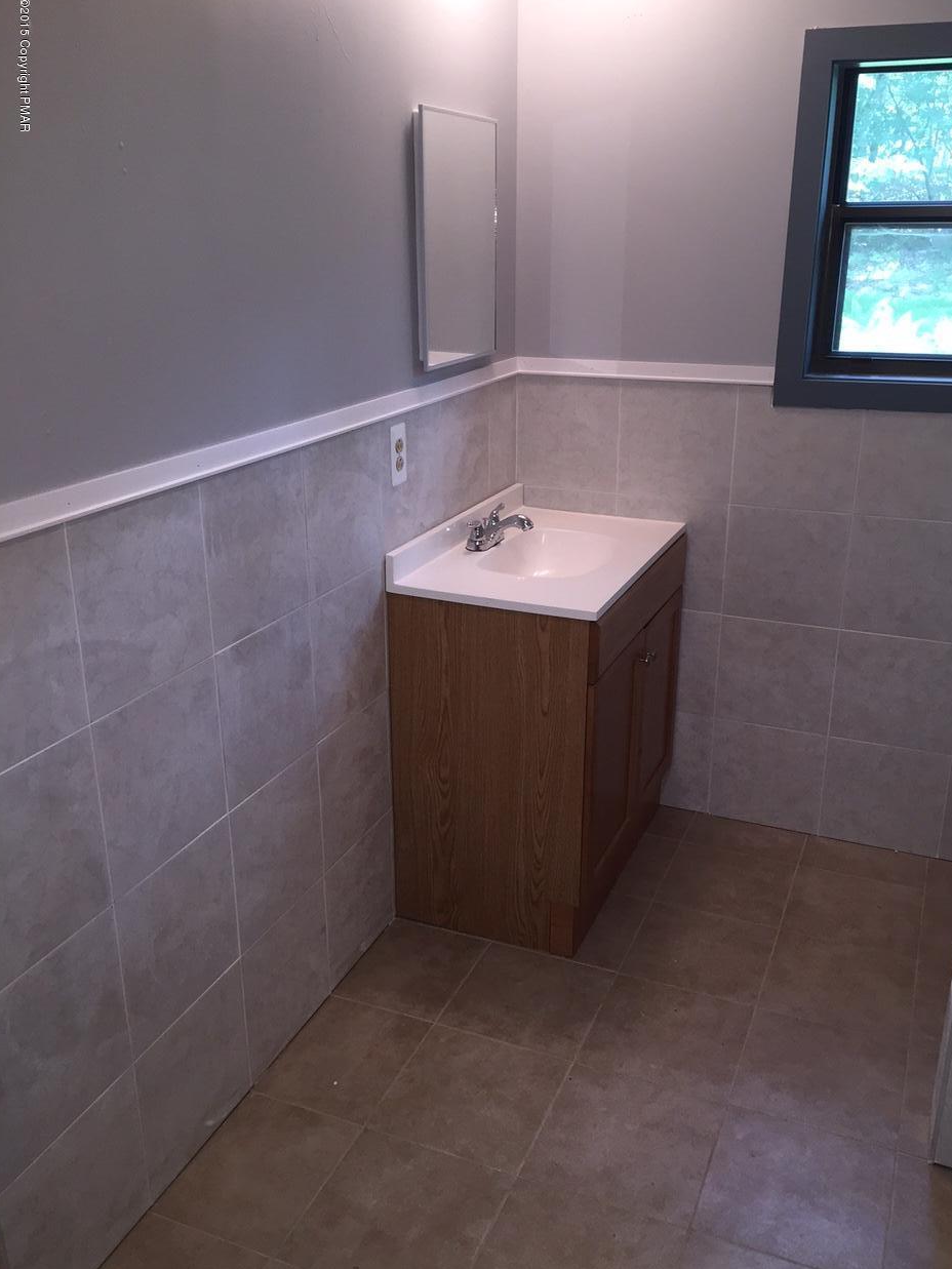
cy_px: 648
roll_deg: +0.5
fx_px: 1100
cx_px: 483
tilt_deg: -19.4
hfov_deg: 46.8
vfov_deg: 60.0
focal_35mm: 30
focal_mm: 4.15
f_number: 2.2
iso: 80
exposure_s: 1/30
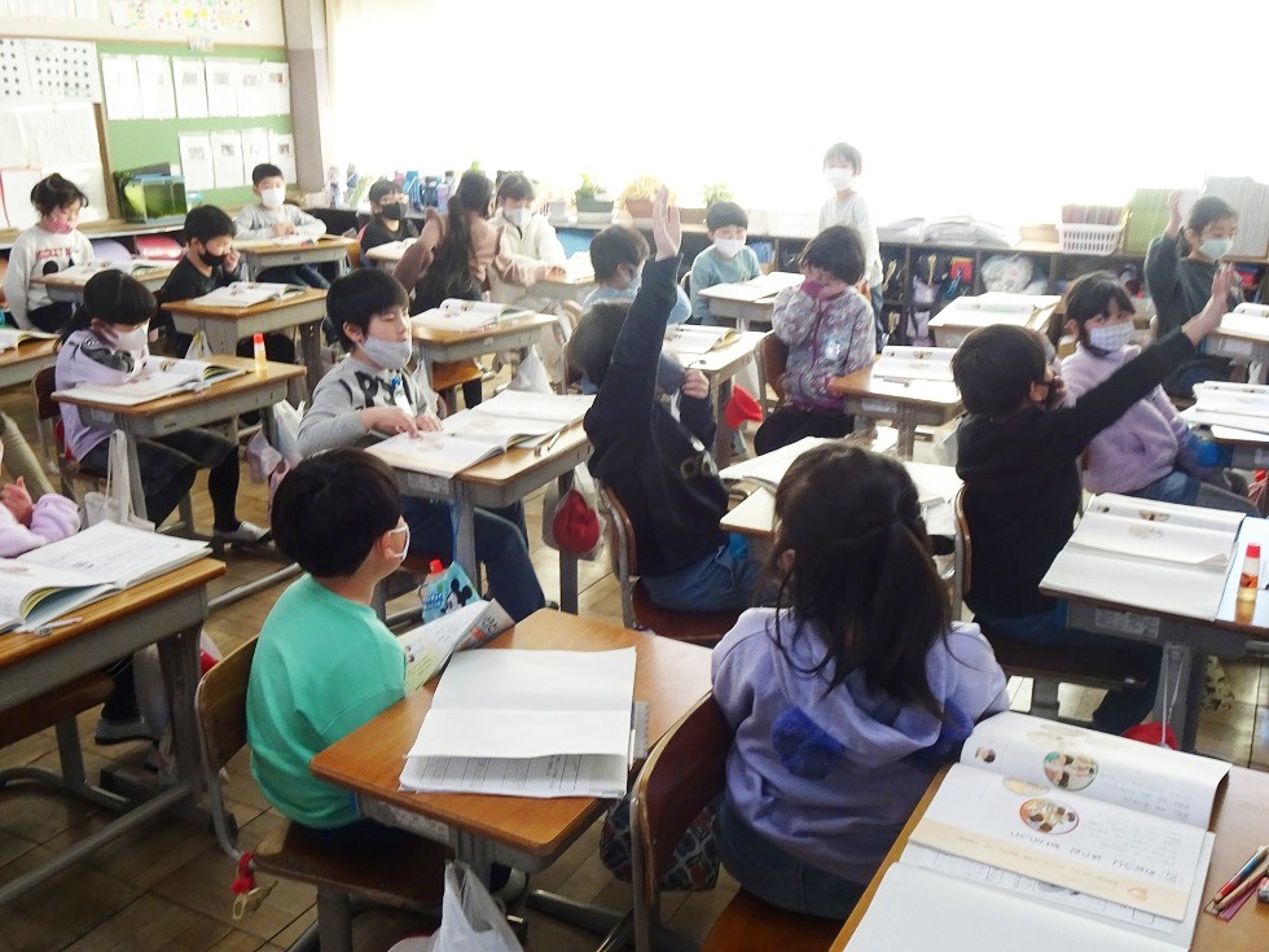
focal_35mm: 32
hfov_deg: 56.8
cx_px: 634
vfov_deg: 44.2
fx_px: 1173
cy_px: 476
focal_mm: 5.43
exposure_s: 1/100
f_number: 4
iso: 320
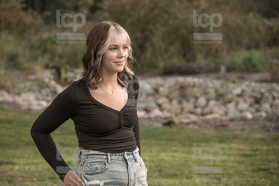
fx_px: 899
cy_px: 83
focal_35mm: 116
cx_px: 125
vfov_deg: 11.8
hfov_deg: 17.6
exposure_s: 1/250
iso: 250
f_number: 4.5
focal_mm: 105
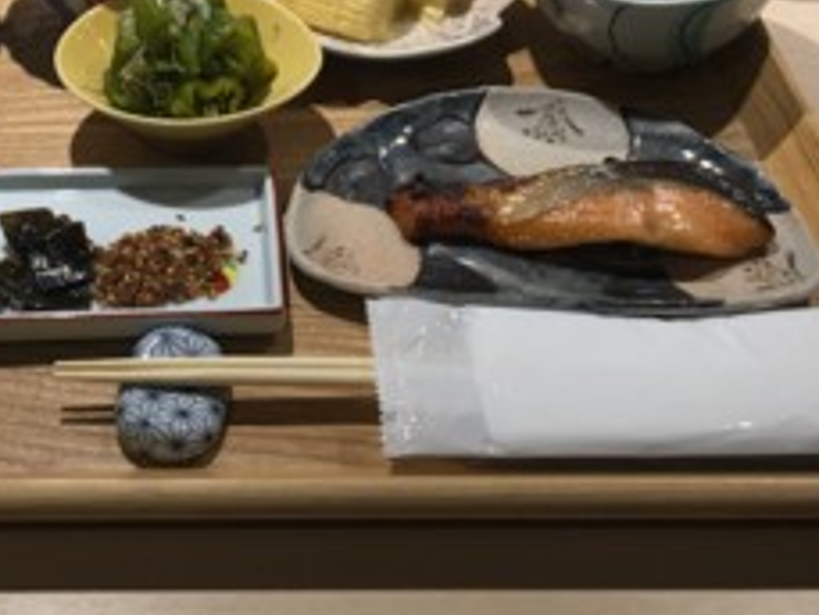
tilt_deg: -37.6
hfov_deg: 33.3
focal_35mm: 57
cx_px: 240
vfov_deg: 25.3
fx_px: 1349
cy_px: 129
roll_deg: -0.1
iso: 25
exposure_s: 1/15
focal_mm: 4.15
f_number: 2.2
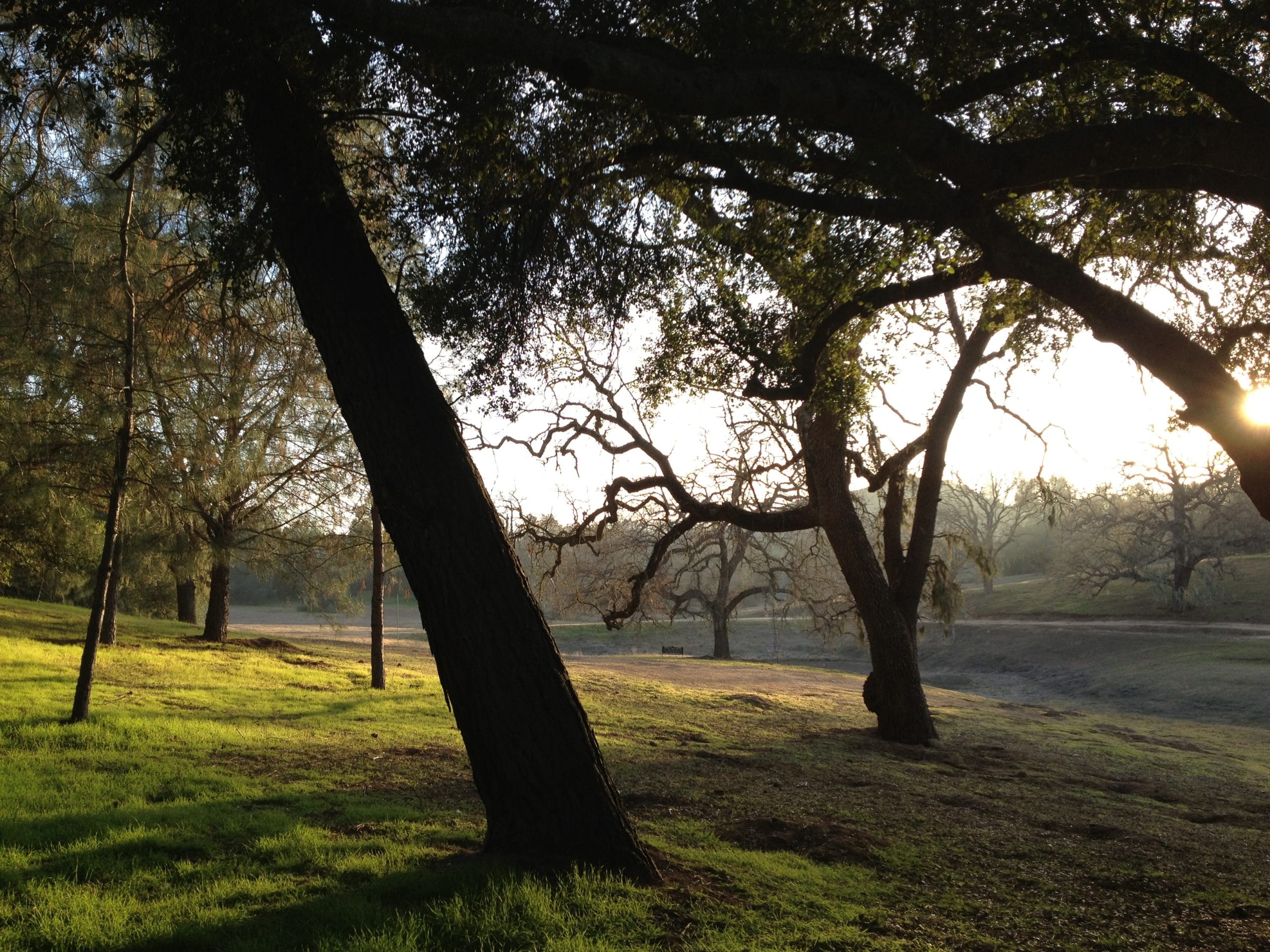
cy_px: 476
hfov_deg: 52.6
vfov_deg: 40.7
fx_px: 1284
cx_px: 635
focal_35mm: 35
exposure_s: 1/221
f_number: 2.4
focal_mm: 4.28
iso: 50
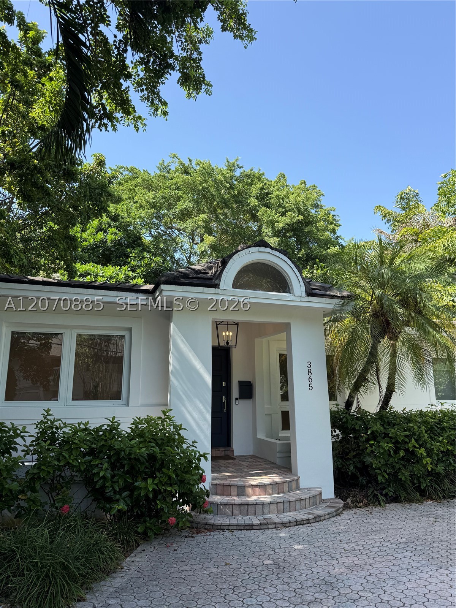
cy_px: 304
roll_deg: +0.5
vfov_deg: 71.6
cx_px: 228
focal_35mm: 24
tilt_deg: +13.1
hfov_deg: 56.8
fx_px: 422
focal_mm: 6.76
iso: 80
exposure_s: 1/1292
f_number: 1.78
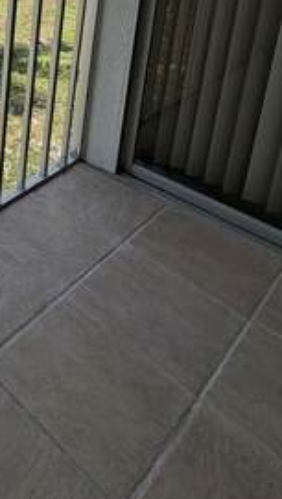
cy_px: -4
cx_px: -131
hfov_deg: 25.5
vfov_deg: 46.1
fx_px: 477
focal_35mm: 36
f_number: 2.2
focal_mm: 2.22
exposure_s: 1/554
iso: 40
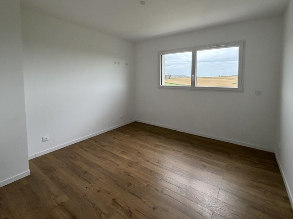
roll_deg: +0.9
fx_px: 144
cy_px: 89
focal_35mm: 17
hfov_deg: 91.0
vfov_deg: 74.0
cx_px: 154
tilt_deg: -2.9
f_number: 2.2
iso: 320
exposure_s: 1/67
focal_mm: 2.22
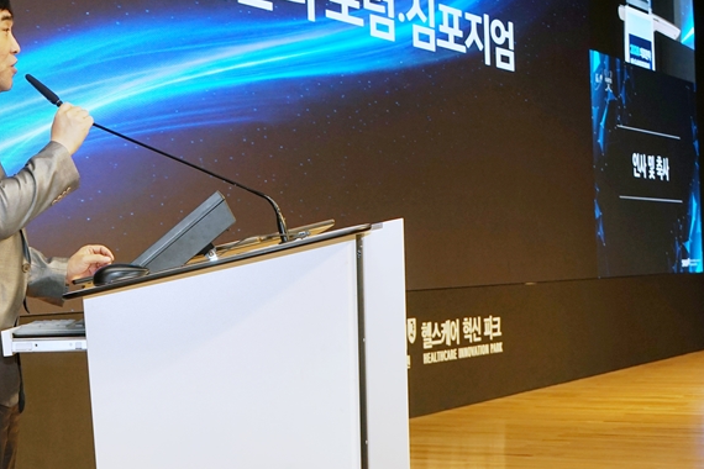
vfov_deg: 17.2
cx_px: 210
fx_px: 1545
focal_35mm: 79
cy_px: 165
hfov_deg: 25.5
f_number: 7.1
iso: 400
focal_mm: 45
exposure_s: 1/100
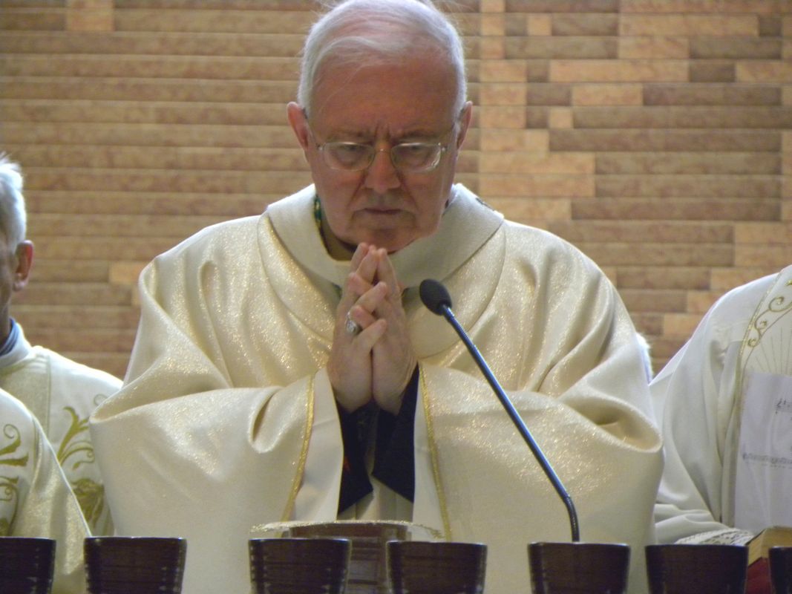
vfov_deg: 3.5
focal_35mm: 425
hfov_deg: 4.7
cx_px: 396
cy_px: 297
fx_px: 9723
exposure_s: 1/32.4
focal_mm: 75.7
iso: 400
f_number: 5
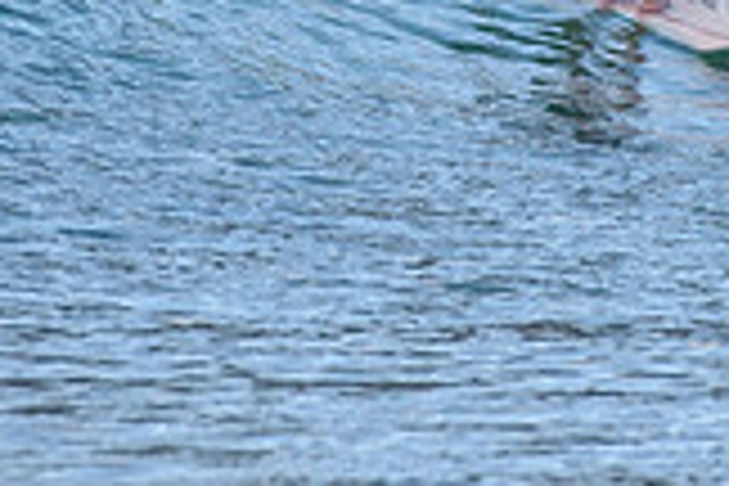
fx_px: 44466
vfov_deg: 0.6
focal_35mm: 2196
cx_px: 632
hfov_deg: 0.9
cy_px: -16
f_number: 5.6
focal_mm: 500
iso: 560
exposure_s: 1/2000
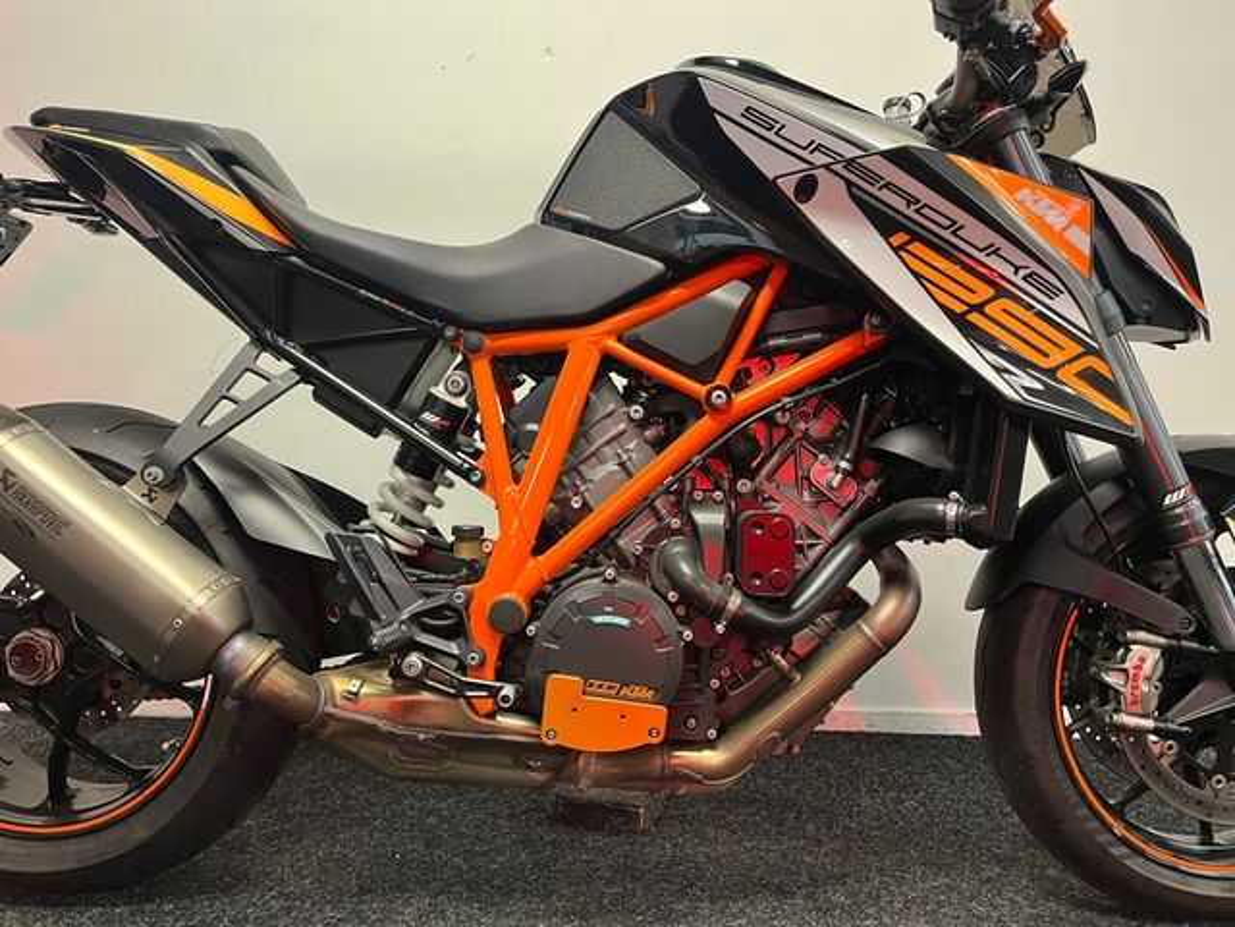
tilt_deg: -3.9
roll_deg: -0.2
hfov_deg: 67.3
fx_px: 928
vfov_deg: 53.1
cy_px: 464
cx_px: 618
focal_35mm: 26
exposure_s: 1/50
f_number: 1.6
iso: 250
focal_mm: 5.1
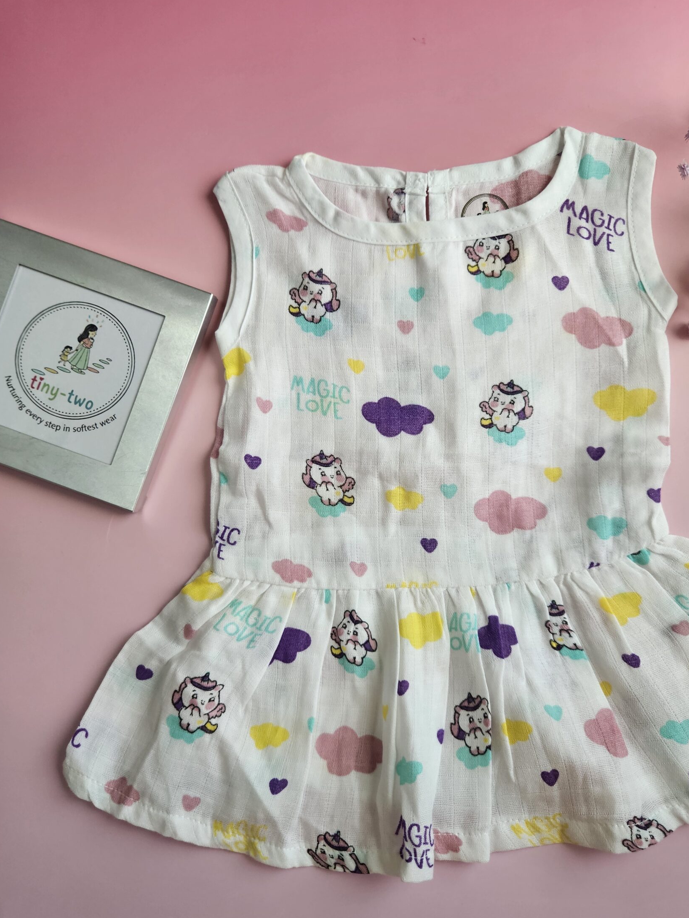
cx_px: 380
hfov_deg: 51.3
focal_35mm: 27
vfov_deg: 65.2
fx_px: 716
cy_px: 496
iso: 200
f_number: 1.8
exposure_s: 1/180
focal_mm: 5.4
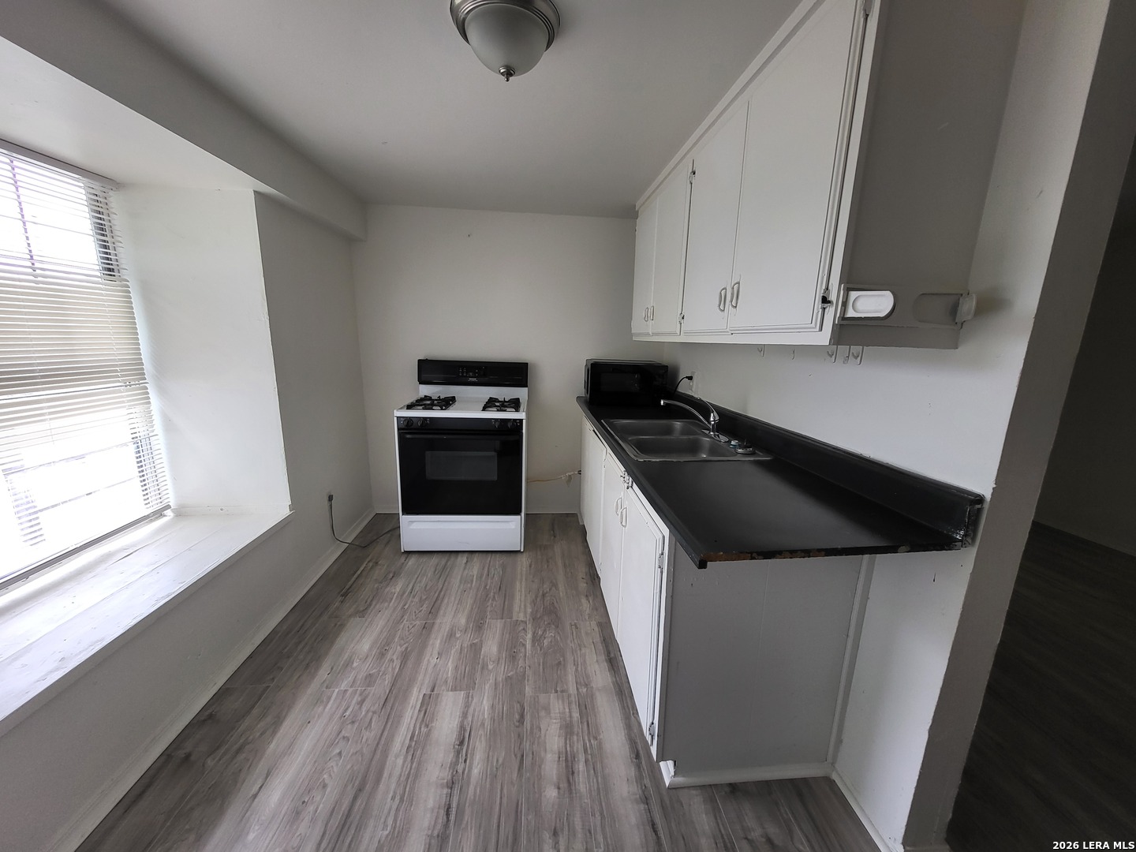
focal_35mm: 13
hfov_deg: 106.2
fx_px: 427
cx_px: 568
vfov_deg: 89.9
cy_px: 426
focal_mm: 1.74
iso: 80
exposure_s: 1/60
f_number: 2.2
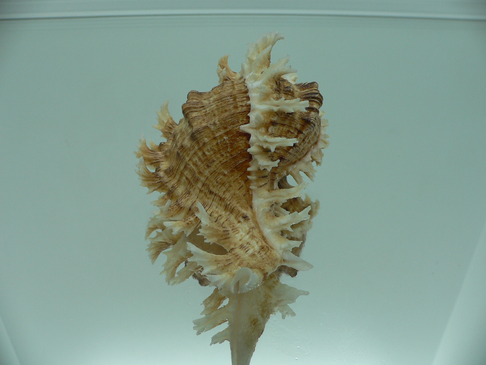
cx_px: 243
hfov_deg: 52.6
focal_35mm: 35
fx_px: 491
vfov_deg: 40.7
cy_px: 182
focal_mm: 4.6
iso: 80
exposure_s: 1/80
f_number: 2.8
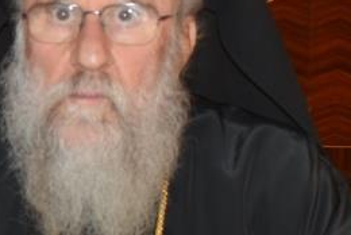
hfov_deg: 10.8
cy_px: 70
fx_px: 1786
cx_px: -178
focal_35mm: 183
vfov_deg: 7.5
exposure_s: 1/30
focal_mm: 31
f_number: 5.6
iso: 500
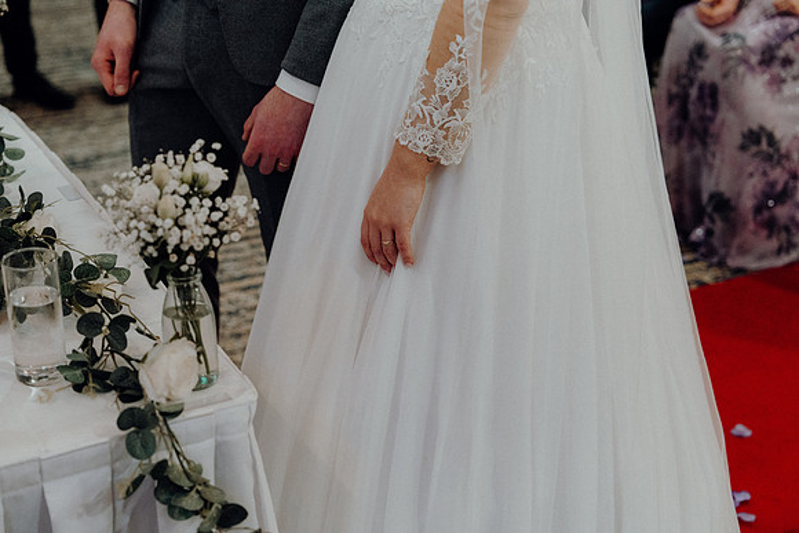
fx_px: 1554
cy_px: 266
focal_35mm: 70
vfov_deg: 19.5
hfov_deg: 28.8
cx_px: 400
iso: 3200
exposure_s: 1/200
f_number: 3.5
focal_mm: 70
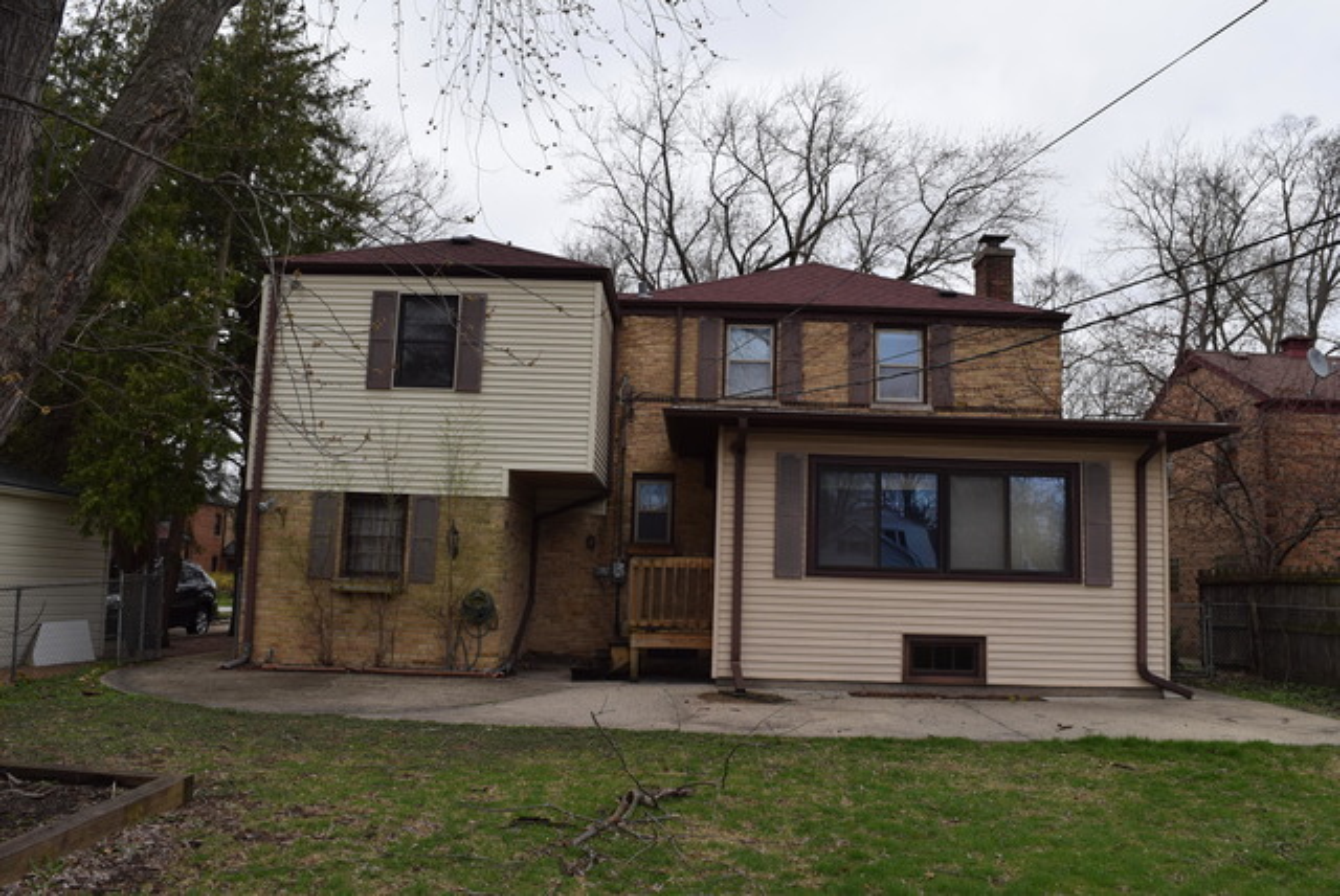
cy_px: 448
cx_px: 670
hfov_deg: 67.3
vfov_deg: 48.0
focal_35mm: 27
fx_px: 1006
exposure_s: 1/200
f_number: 10
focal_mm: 18
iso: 100
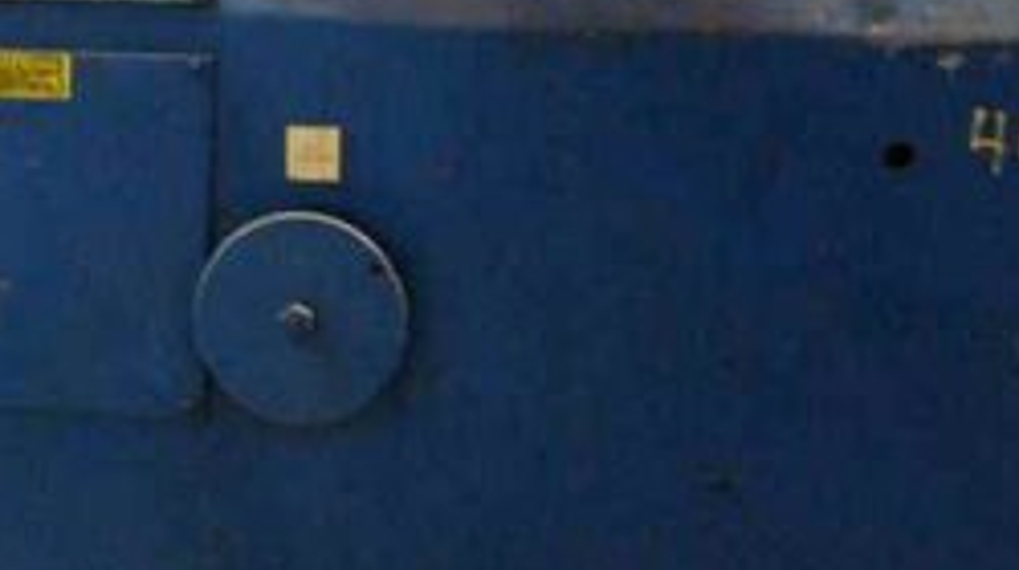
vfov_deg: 13.1
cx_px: 90
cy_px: 63
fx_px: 2456
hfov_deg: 22.8
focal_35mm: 91
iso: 1600
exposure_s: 1/15
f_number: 3.5
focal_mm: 18
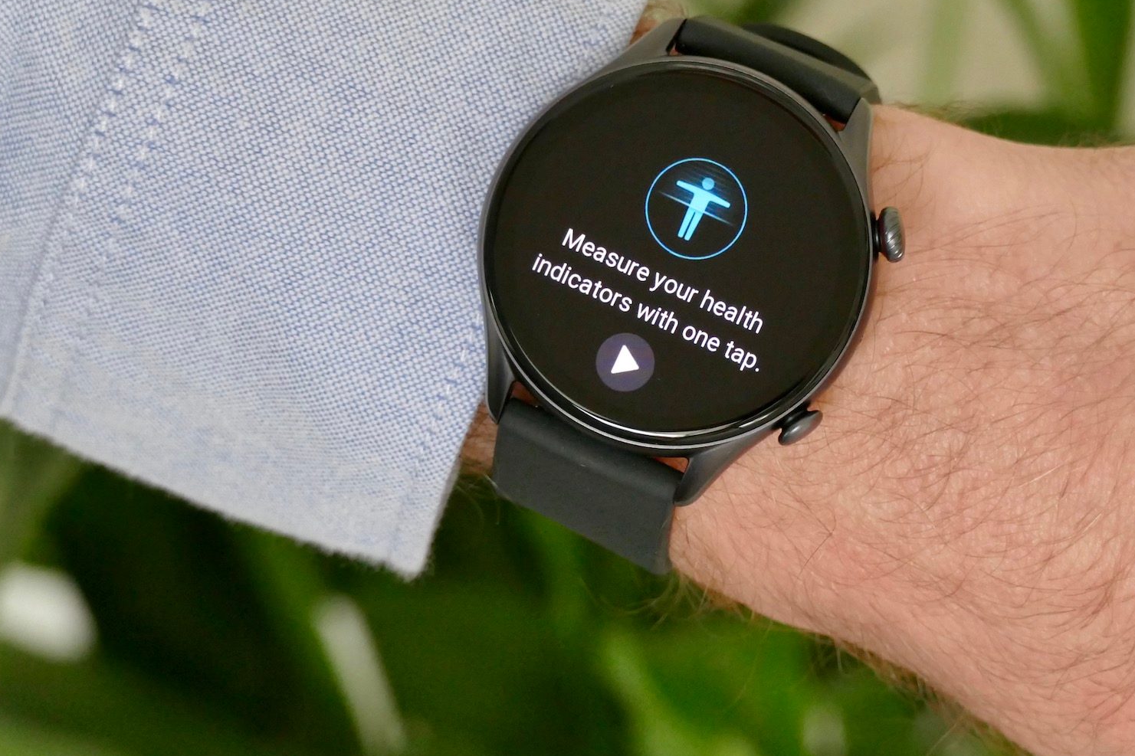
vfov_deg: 4.8
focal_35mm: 285
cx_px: 674
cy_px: 260
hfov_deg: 7.2
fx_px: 8984
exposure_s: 1/100
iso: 1600
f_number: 4.5
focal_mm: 76.94
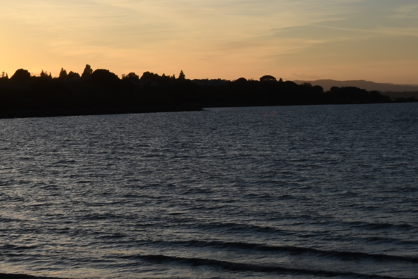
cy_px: 86
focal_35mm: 101
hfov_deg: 19.9
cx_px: 59
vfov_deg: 13.5
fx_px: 1173
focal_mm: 26
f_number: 20
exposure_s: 1/100
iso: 160
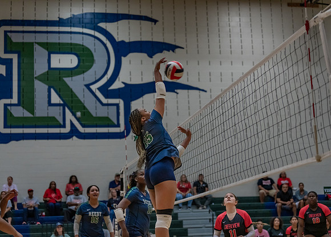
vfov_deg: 19.4
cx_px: 166
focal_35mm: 73
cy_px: 118
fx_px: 689
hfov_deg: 27.0
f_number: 2.8
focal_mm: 70
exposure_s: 1/1000
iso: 2500
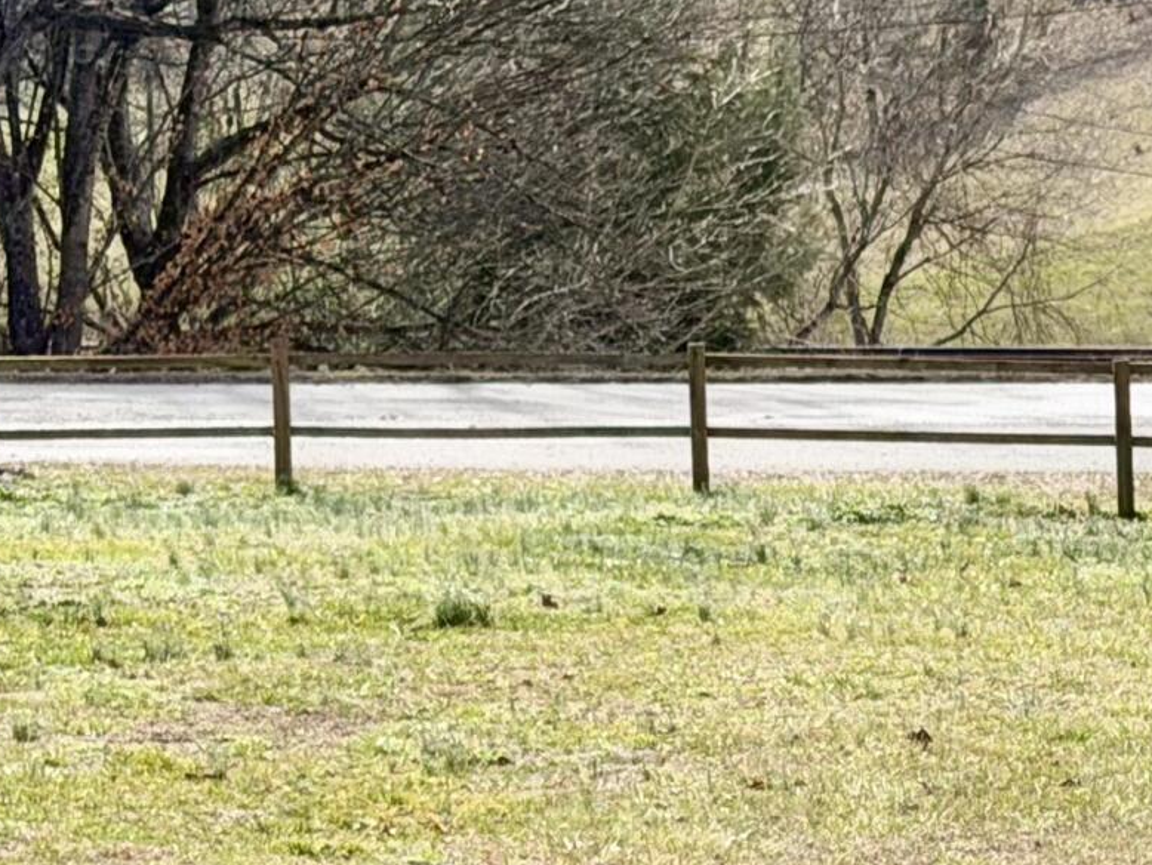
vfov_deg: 8.0
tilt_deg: -11.4
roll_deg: +1.7
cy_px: 825
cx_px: 1041
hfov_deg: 10.6
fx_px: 6159
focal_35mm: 185
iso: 100
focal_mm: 6.76
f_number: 1.78
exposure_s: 1/3226
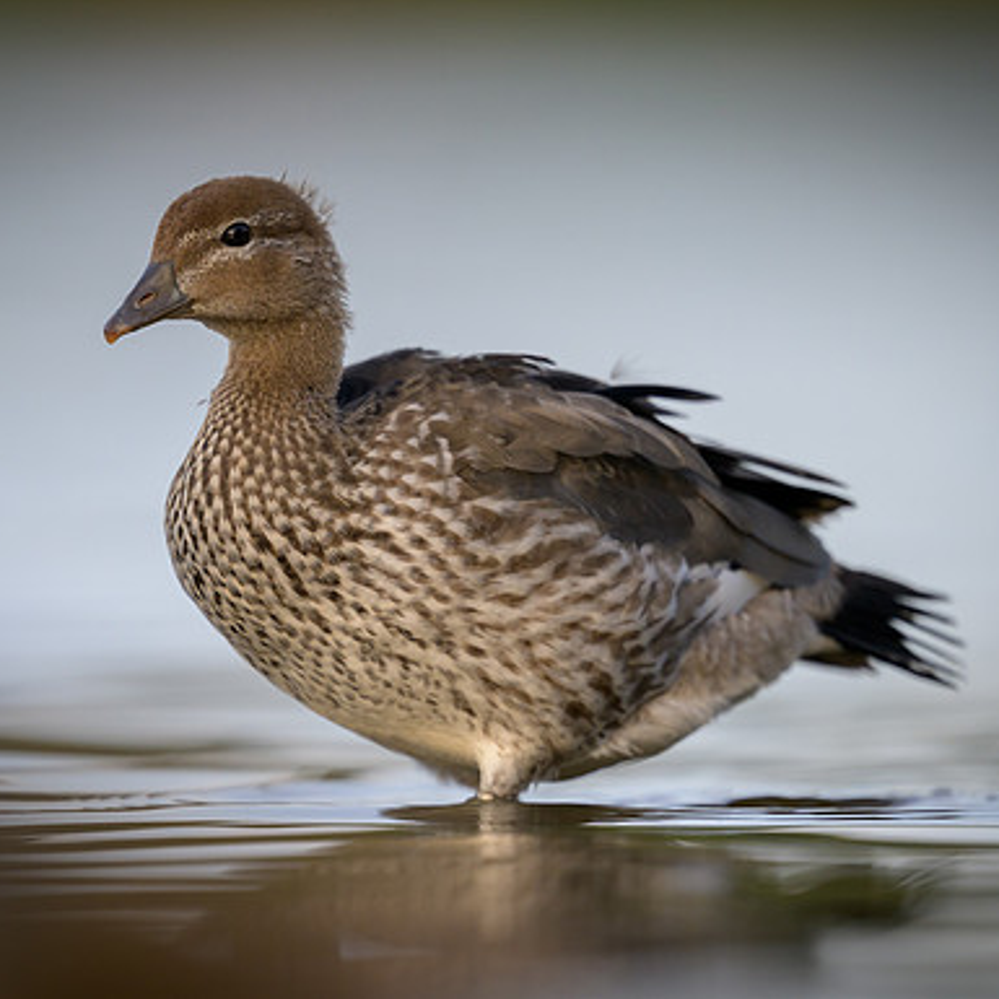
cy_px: 593
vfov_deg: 2.1
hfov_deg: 2.1
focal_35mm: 841
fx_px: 27459
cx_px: 218
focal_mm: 400
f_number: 2.8
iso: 220
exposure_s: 1/2500
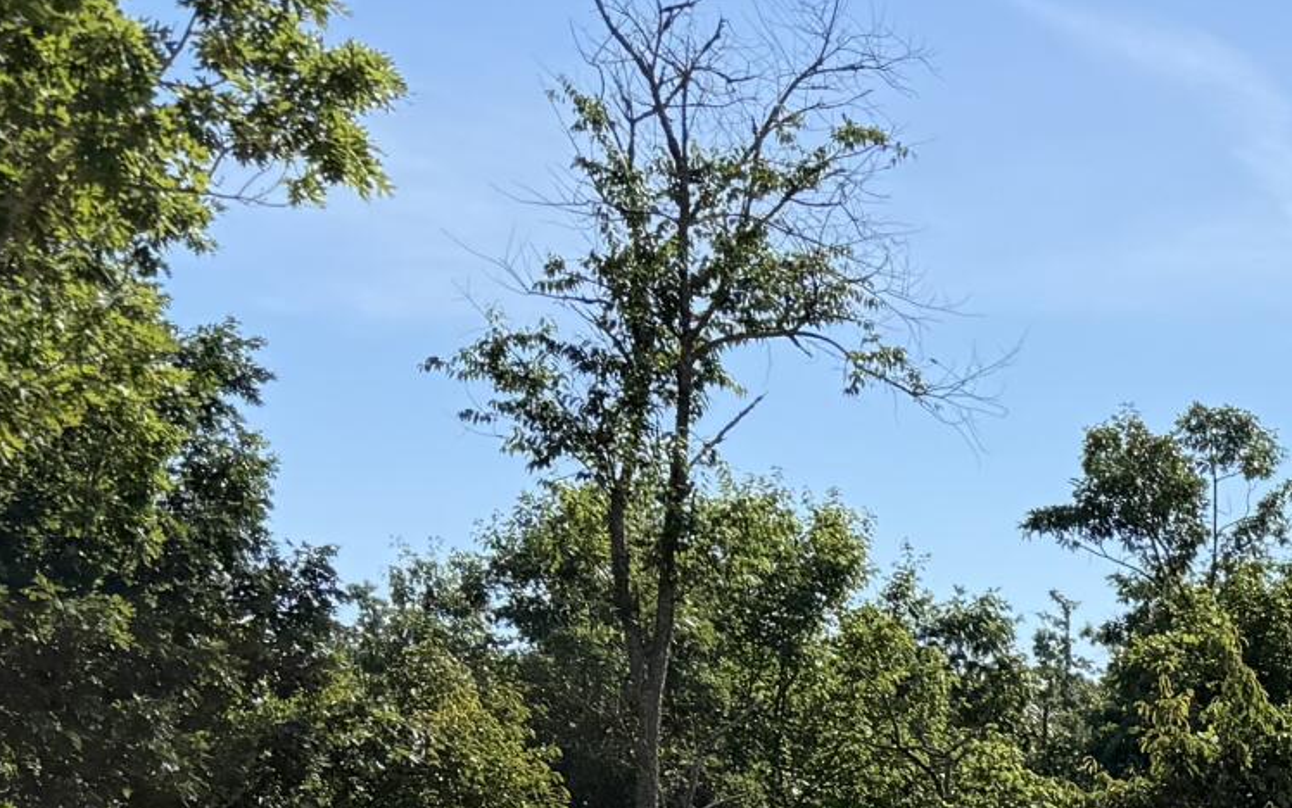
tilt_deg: -13.1
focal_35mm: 102
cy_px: 1687
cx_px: 2061
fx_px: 3593
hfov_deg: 17.8
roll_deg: -1.1
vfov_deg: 11.4
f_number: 1.78
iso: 80
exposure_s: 1/3584
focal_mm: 6.76
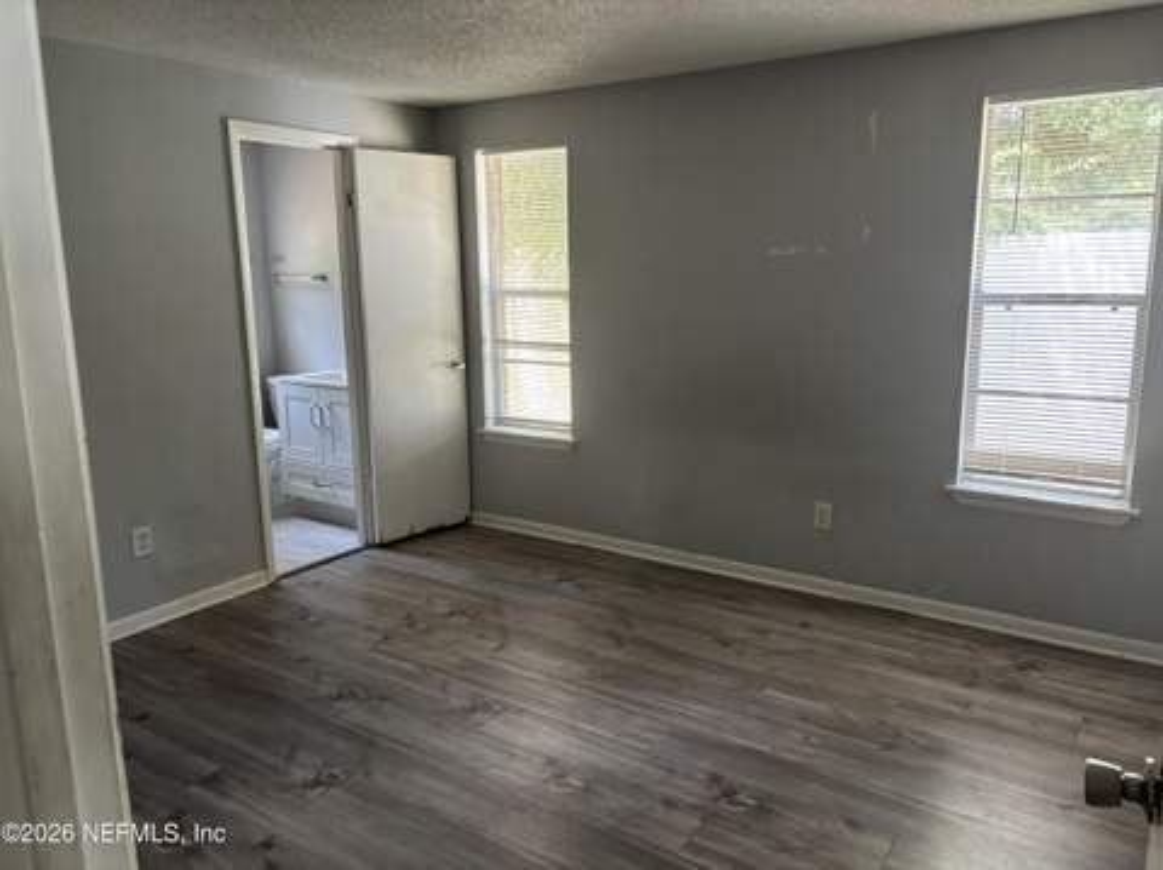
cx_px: 582
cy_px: 435
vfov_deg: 53.0
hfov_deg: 67.4
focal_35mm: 26
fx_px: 873
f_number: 1.6
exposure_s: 1/60
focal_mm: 5.96
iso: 250
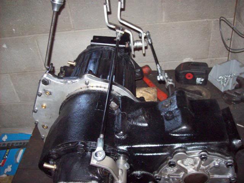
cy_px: 92
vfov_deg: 39.7
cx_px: 122
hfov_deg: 51.4
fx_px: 254
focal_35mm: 36
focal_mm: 6
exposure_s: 1/128
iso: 400
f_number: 2.7
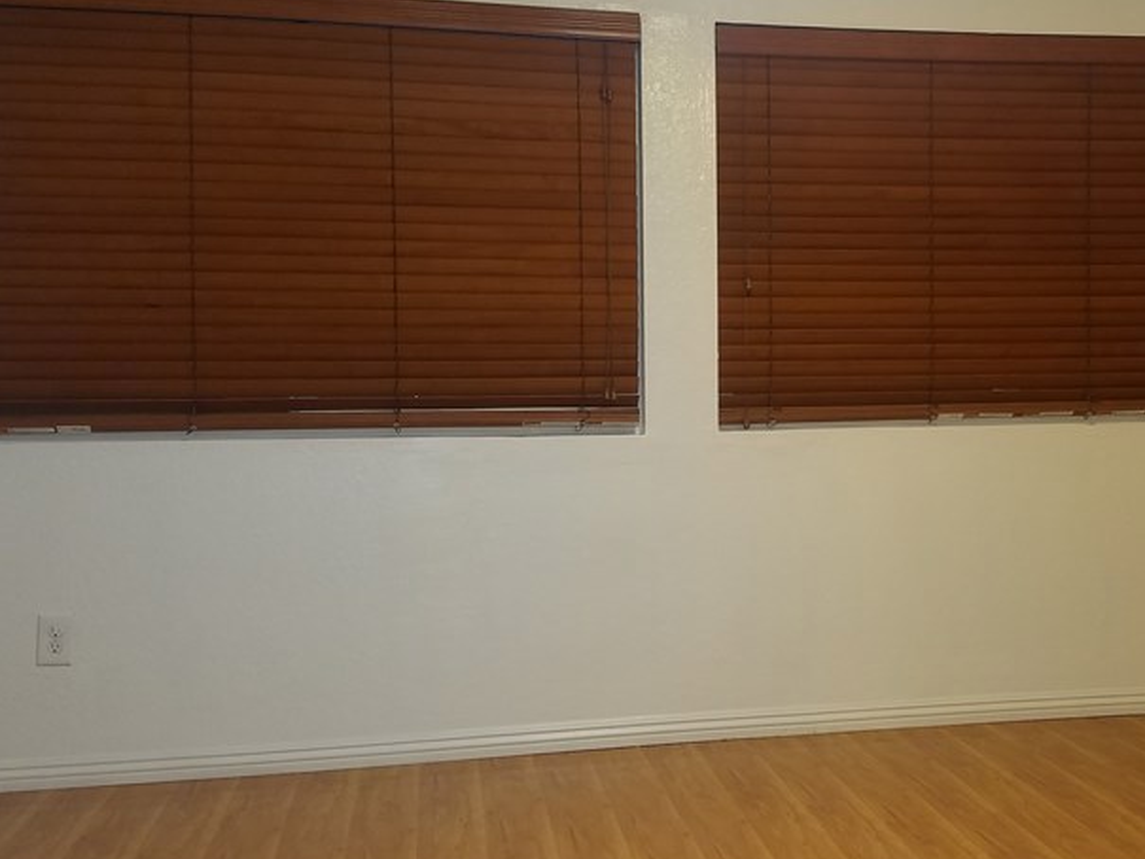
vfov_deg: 32.8
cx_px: 802
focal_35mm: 44
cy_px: 331
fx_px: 1456
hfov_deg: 42.1
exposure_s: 1/24
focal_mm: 4.2
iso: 80
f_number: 1.7
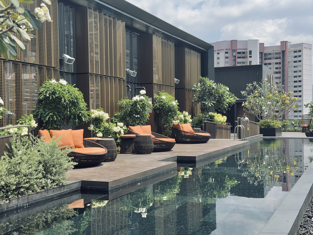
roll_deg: +0.8
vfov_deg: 30.3
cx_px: 156
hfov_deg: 39.7
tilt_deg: +0.1
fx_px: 434
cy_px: 118
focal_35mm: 48
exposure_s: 1/3378
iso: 80
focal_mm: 6.76
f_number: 1.78
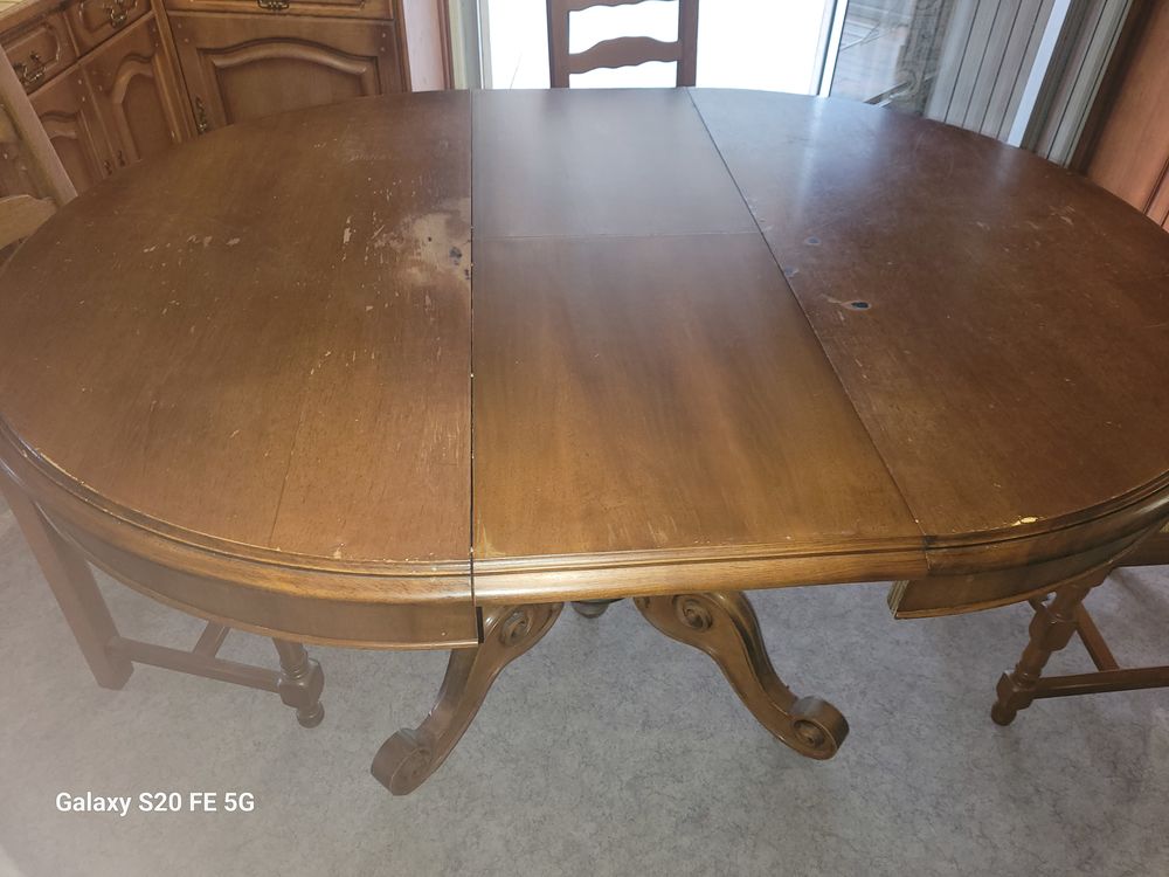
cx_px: 584
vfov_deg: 53.1
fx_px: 878
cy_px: 438
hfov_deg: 67.3
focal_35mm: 26
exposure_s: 1/13
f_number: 1.8
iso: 125
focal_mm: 5.4
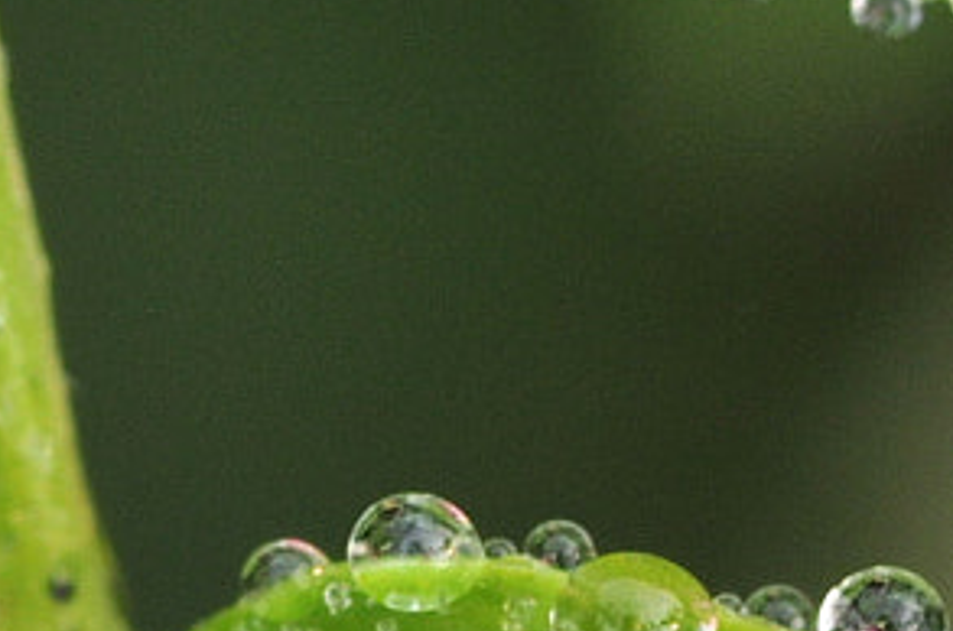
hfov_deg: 2.8
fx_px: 19494
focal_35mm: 738
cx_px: -325
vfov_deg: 1.9
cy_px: -457
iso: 250
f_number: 11
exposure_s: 1/40
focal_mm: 90
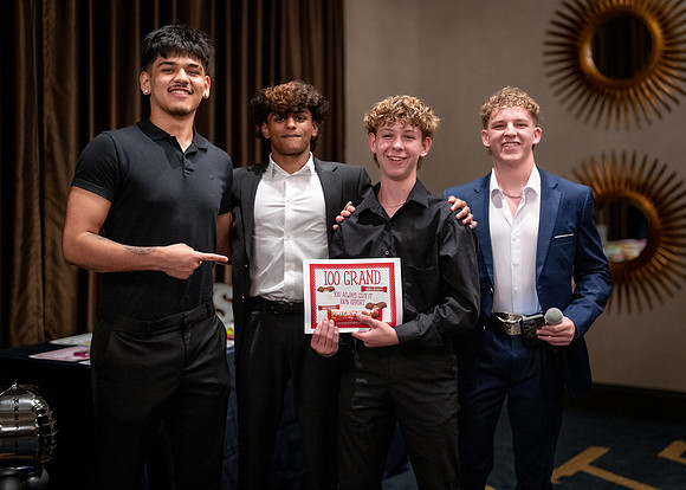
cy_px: 245
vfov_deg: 26.9
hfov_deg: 37.1
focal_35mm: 52
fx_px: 1022
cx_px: 343
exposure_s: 1/320
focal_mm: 50
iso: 1600
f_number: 1.4
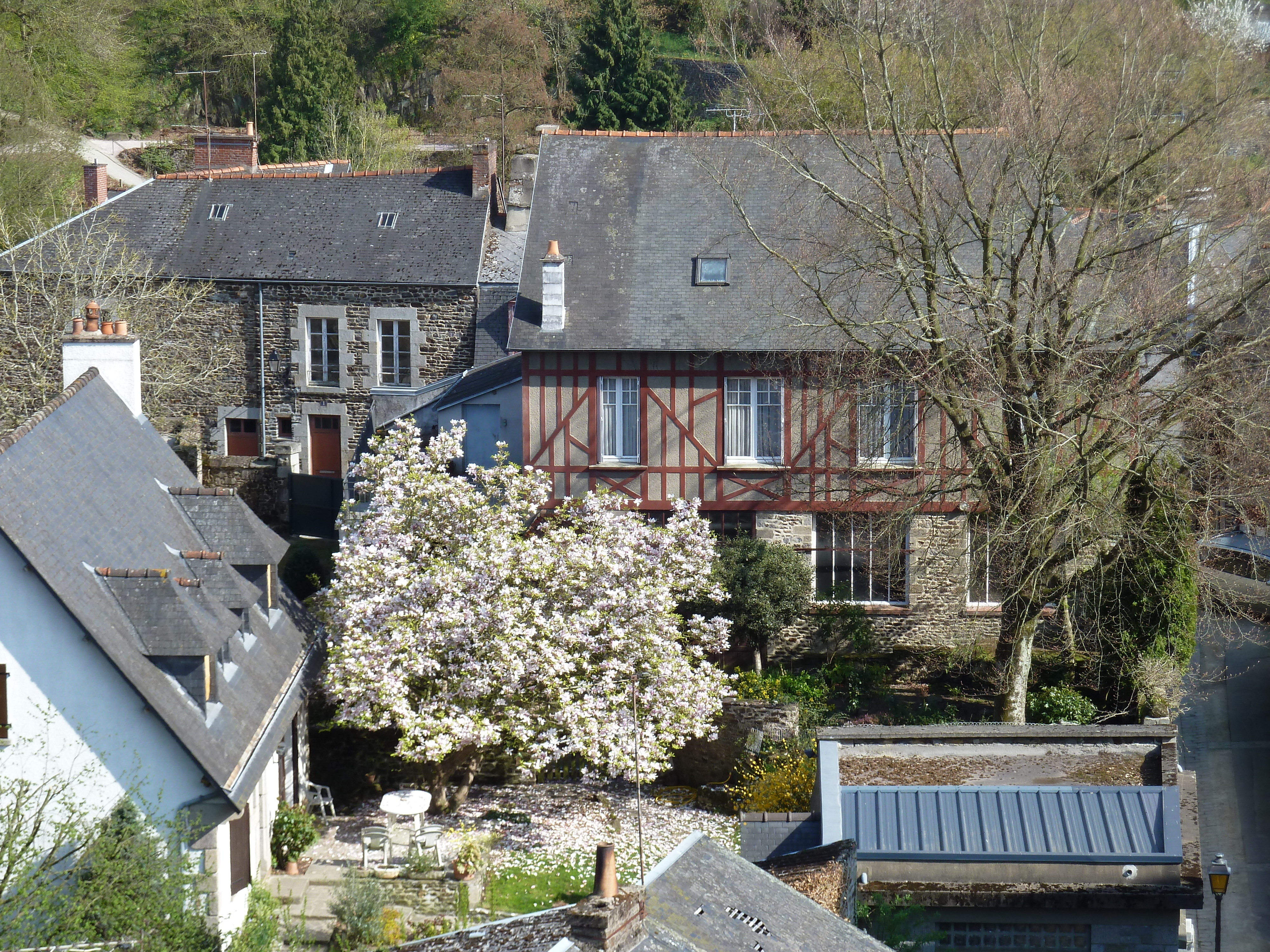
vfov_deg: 14.2
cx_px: 635
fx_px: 3816
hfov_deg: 18.9
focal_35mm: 104
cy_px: 476
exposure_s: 1/250
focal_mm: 17
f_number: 4.3
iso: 80
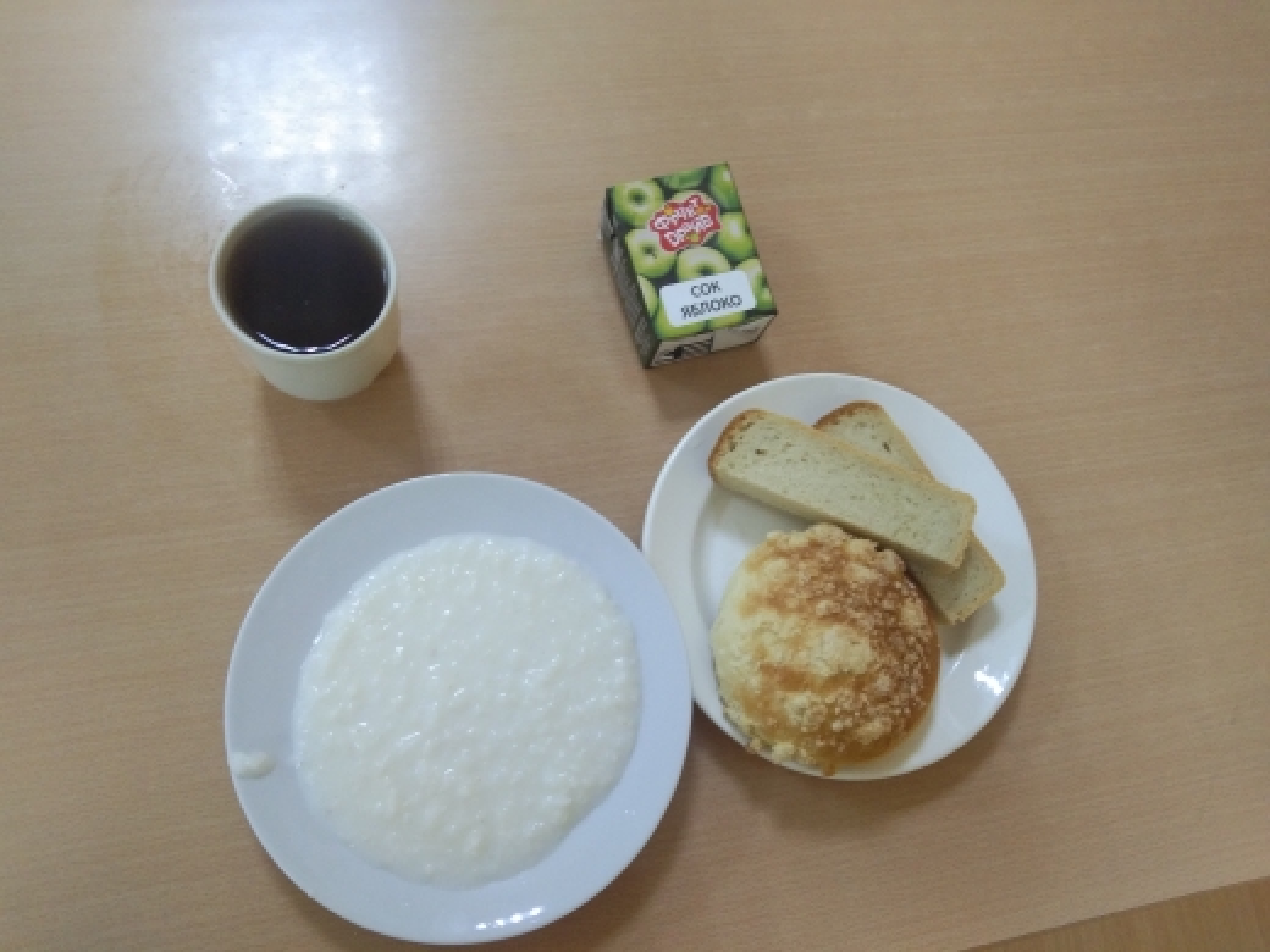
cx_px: 635
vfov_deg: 46.8
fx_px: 1101
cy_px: 476
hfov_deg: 60.0
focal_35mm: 30
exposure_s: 1/33
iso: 508
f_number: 2.2
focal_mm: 3.65
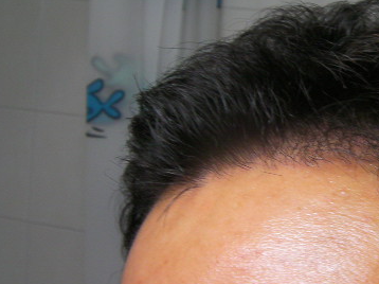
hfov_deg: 27.6
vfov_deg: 21.6
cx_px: 335
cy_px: 156
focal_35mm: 68
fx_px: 744
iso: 135
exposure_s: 1/30
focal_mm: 6.8
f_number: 3.5
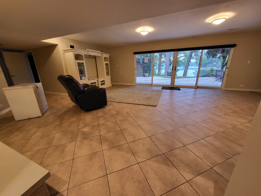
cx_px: 130
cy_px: 98
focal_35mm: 13
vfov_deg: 89.9
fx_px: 98
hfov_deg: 106.2
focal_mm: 1.74
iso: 400
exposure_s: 1/60
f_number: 2.2
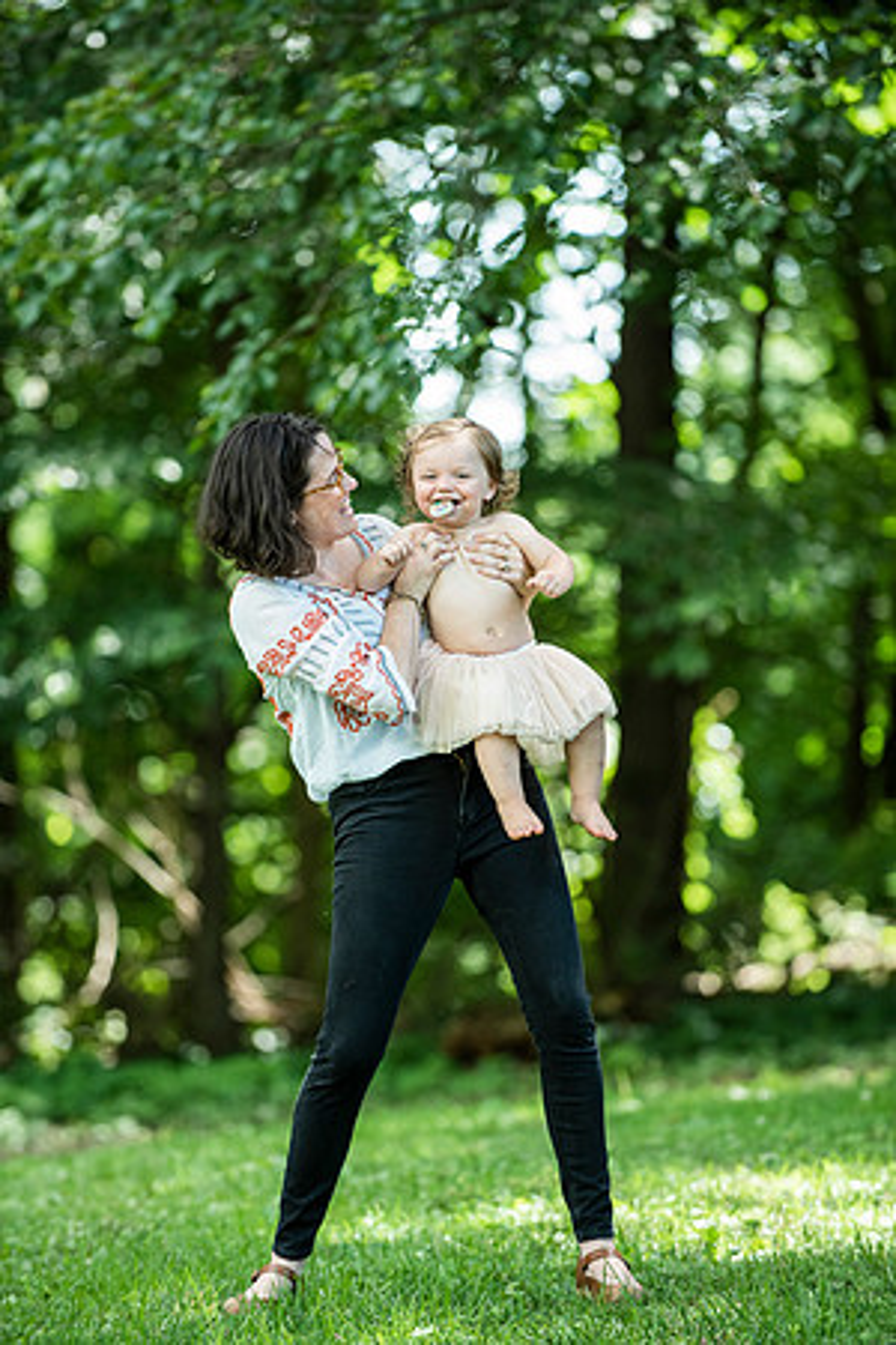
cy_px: 672
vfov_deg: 10.3
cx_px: 448
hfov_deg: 6.9
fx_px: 7466
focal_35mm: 200
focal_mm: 200
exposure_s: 1/400
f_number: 3.5
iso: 640
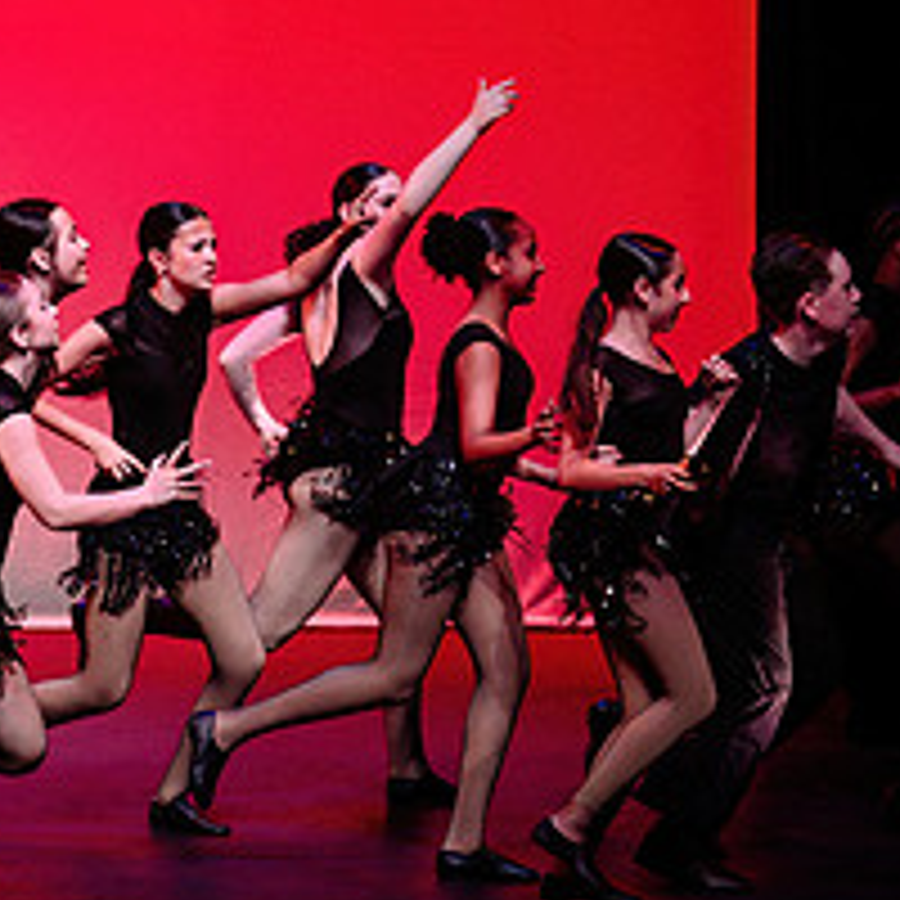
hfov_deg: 7.0
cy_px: 441
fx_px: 7354
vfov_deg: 7.0
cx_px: 18
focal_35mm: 250
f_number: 2.8
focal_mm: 92
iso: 1250
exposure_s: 1/640
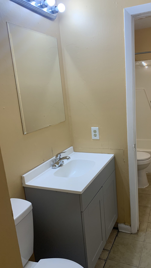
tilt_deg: -11.8
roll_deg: +3.5
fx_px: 206
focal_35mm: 29
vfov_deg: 66.1
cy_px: 134
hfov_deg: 40.0
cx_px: 92
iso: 64
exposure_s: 1/121
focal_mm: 4.25
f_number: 1.8
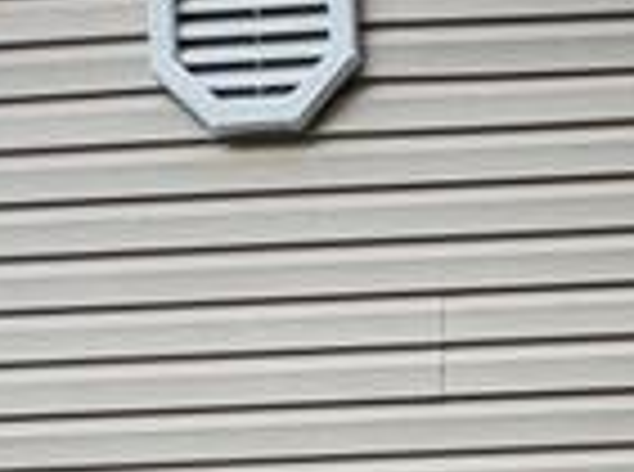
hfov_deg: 17.8
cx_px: 877
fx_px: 1863
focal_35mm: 102
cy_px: 1124
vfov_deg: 11.8
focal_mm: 2.22
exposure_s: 1/625
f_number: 2.2
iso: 40
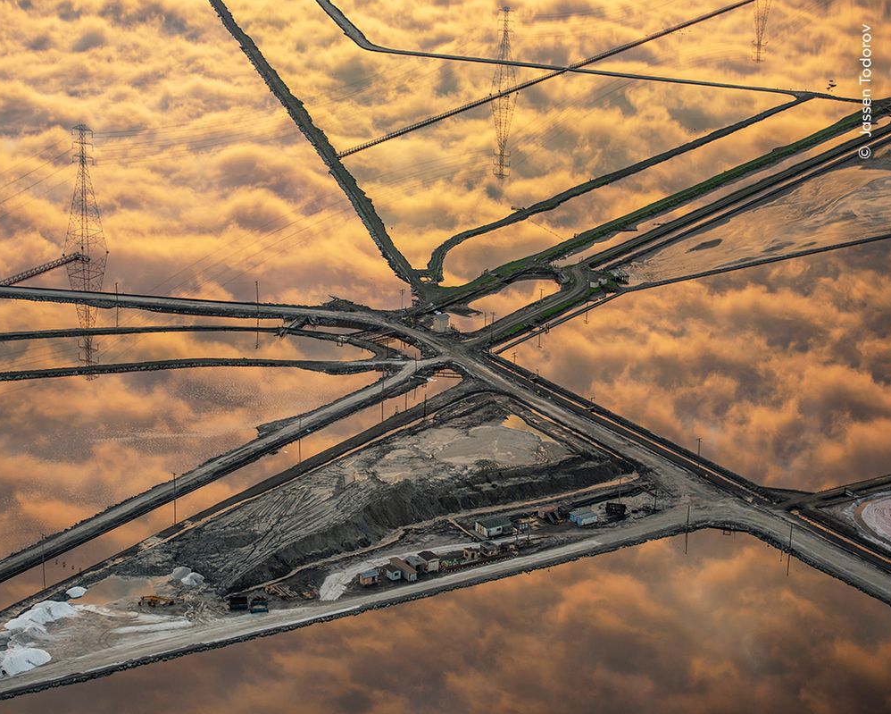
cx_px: 361
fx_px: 2084
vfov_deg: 19.4
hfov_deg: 24.1
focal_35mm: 79
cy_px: 357
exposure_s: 1/400
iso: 280
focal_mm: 70
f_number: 2.8
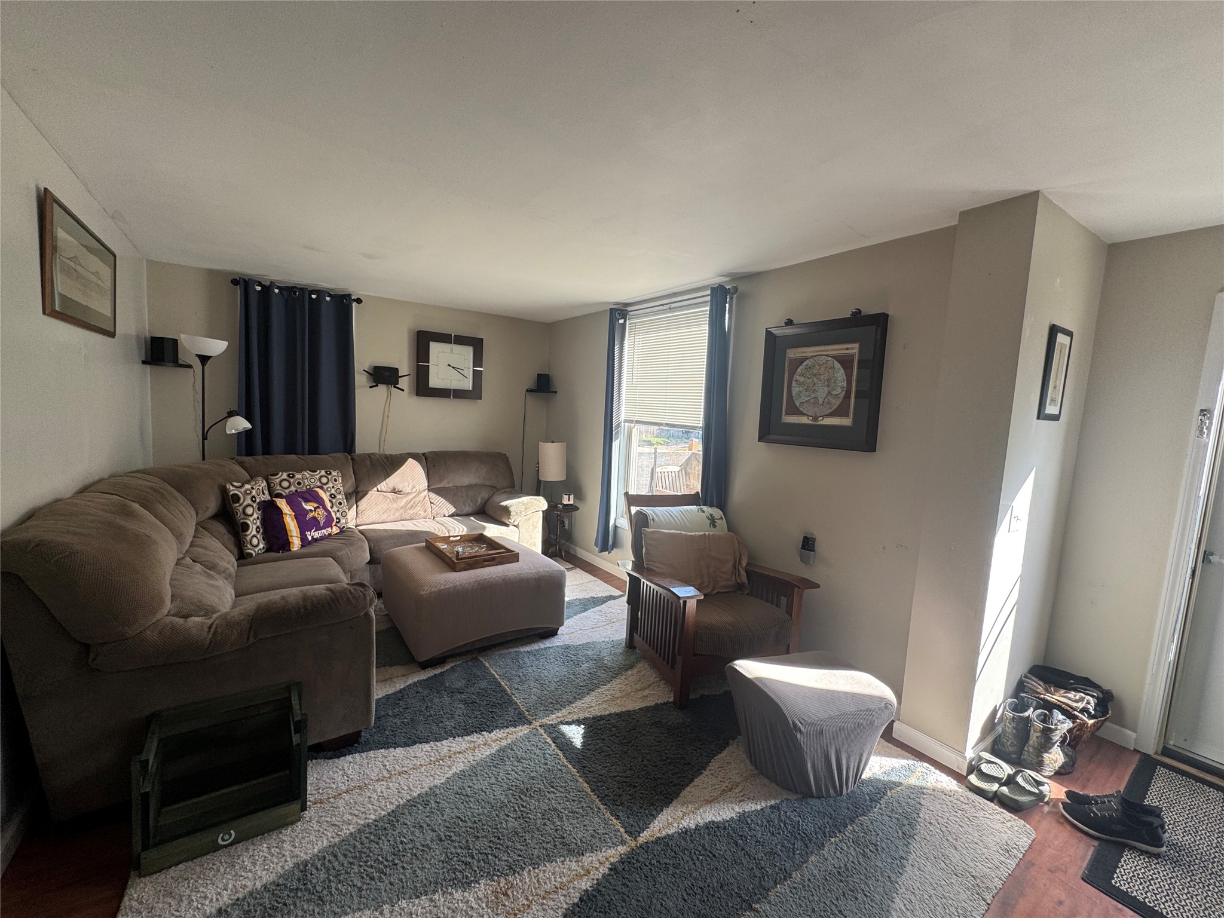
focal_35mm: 14
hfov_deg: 102.1
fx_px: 495
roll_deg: -3.7
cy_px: 459
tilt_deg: -6.1
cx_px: 612
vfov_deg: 85.7
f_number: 2.2
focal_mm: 2.22
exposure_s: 1/99
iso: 64
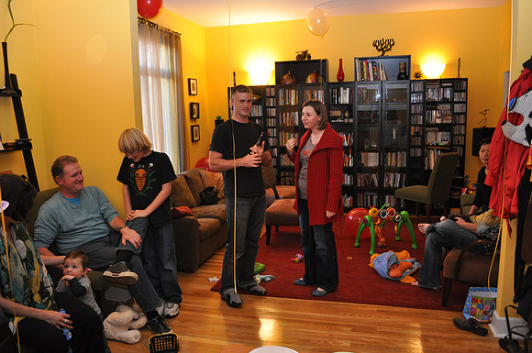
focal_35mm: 27
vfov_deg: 47.8
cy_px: 176
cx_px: 266
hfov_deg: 67.5
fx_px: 398
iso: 800
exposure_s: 1/60
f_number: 4
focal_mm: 18
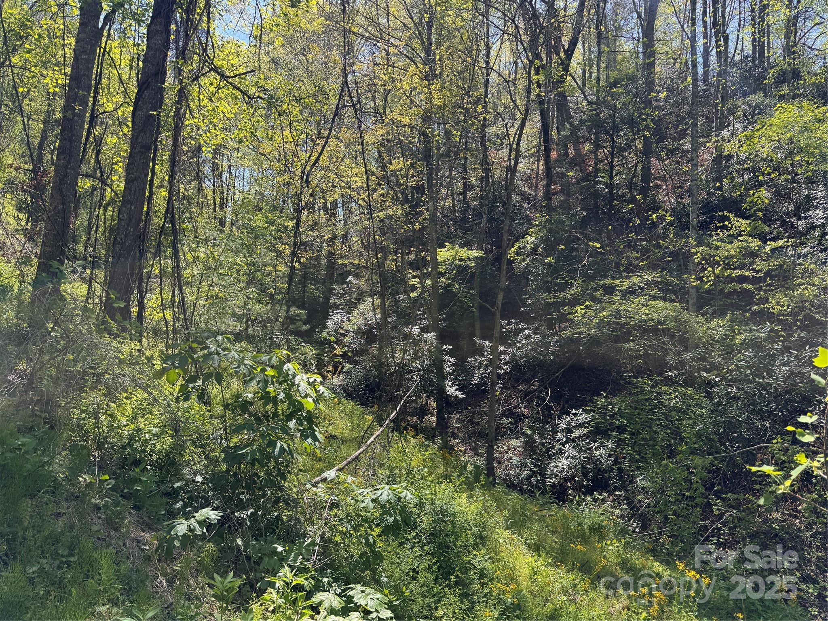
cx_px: 414
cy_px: 310
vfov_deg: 56.8
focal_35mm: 24
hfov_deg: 71.6
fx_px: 574
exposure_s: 1/1026
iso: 80
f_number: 1.78
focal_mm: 6.76
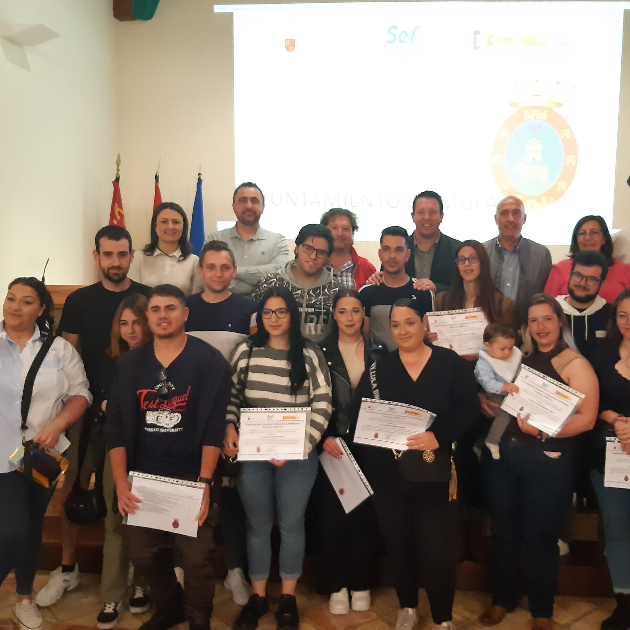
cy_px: 302
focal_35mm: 32
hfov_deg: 50.9
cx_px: 365
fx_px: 659
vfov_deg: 51.1
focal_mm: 3.92
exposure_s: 1/25
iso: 320
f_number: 1.7
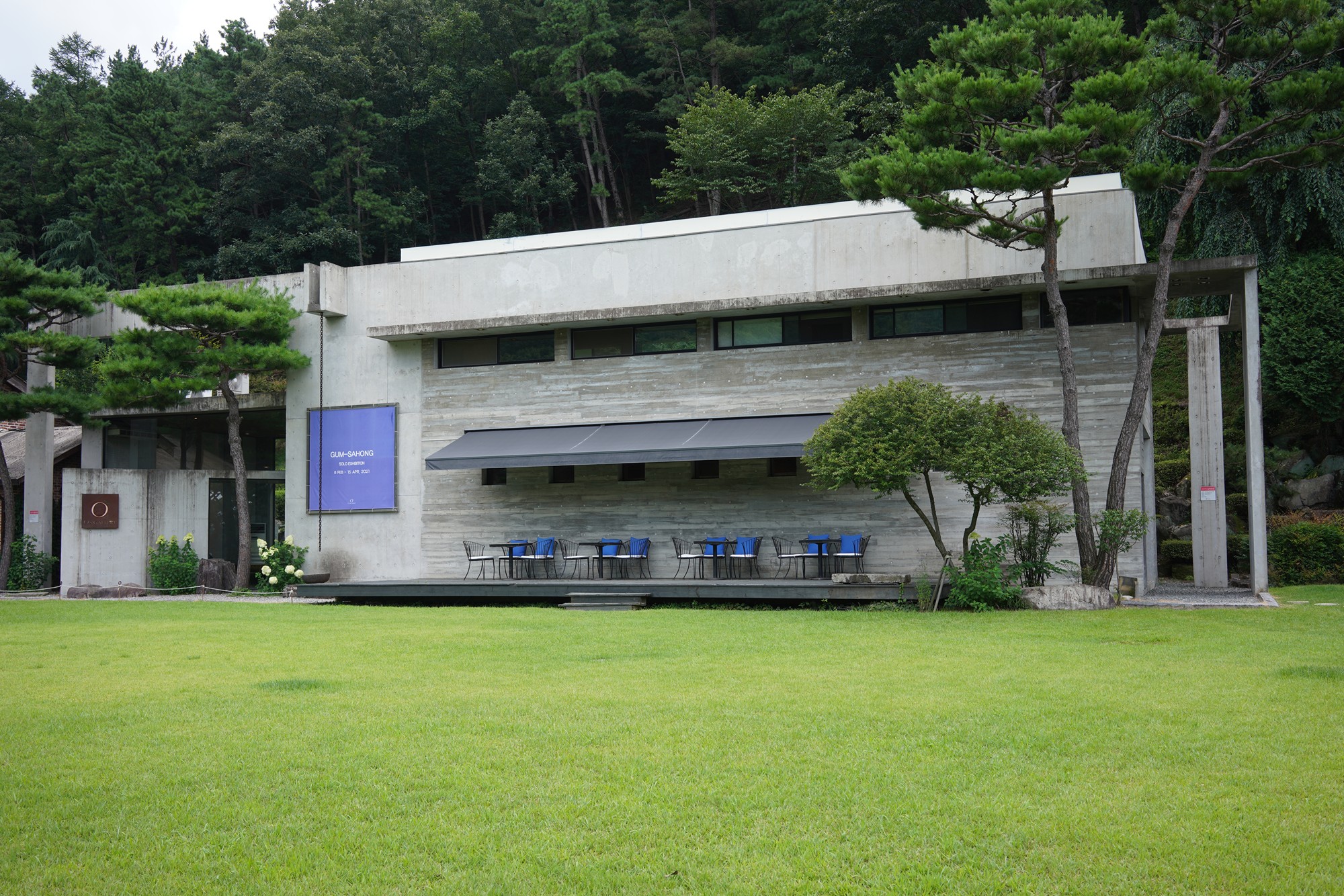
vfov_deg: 37.9
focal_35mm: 35
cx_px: 672
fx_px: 1307
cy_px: 448
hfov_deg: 54.4
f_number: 7.1
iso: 125
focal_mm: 35
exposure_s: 1/100
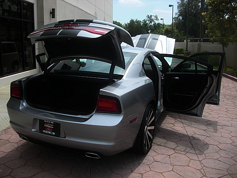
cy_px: 89
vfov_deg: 39.7
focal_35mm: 36
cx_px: 118
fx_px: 246
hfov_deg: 51.4
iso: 50
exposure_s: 1/1000
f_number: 2.8
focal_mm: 6.3
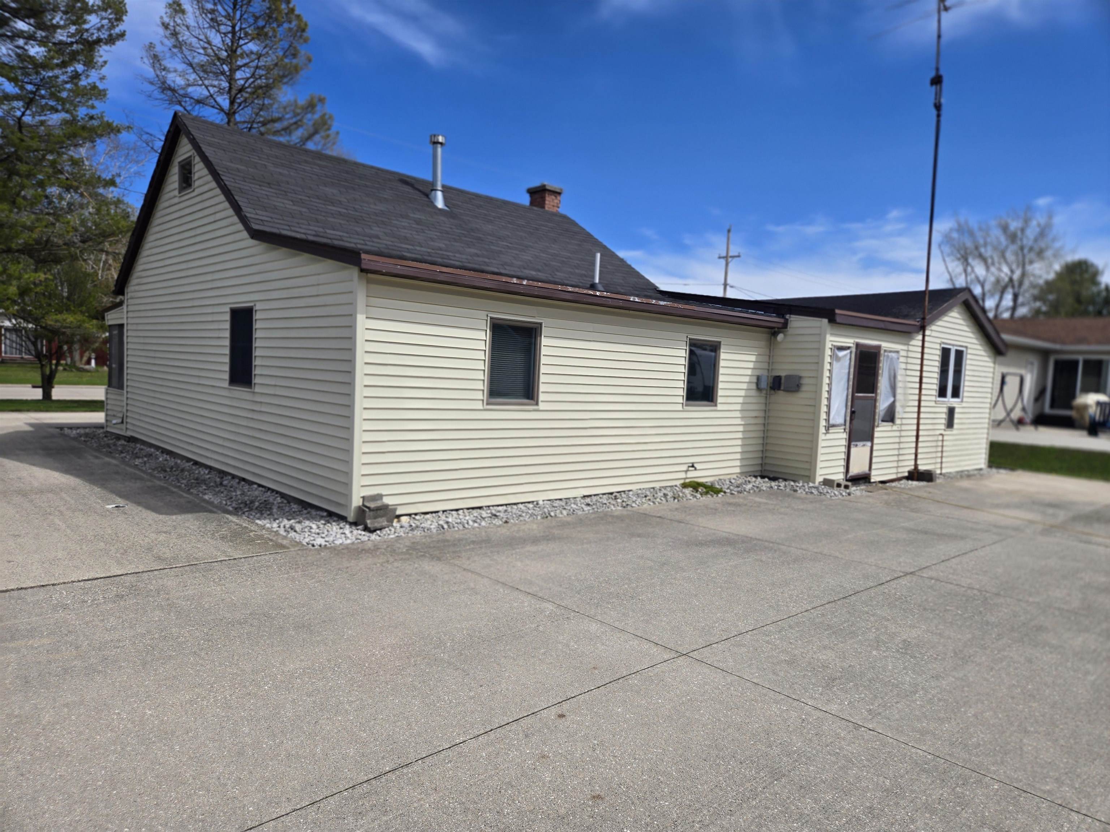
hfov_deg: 73.9
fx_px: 738
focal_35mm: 23
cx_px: 555
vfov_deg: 58.9
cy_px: 416
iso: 25
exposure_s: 1/2708
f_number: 1.8
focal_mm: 5.4
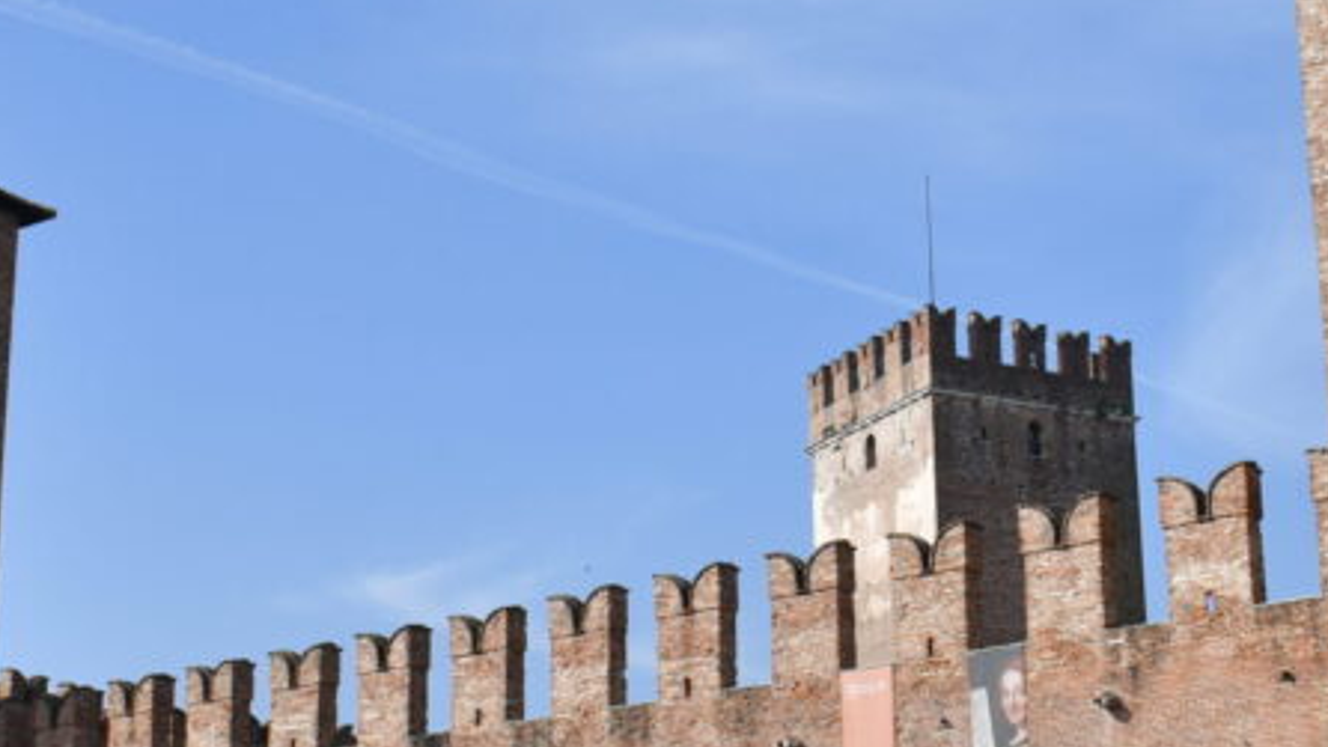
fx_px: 2289
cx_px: 795
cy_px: 549
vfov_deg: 18.4
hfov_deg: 32.3
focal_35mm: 65
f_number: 9
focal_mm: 18
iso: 100
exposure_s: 1/320
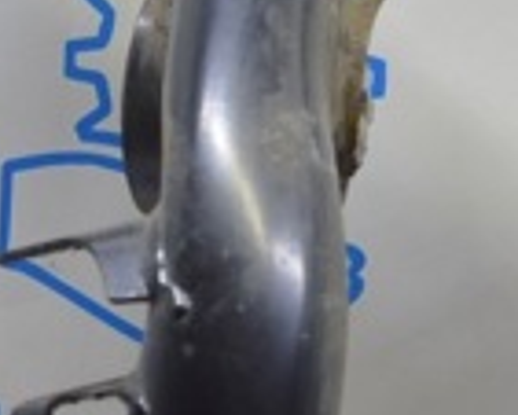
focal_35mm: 147
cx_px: 231
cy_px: -97
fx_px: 2257
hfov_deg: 13.1
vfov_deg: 10.3
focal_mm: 23
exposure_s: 1/20
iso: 400
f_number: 5.6
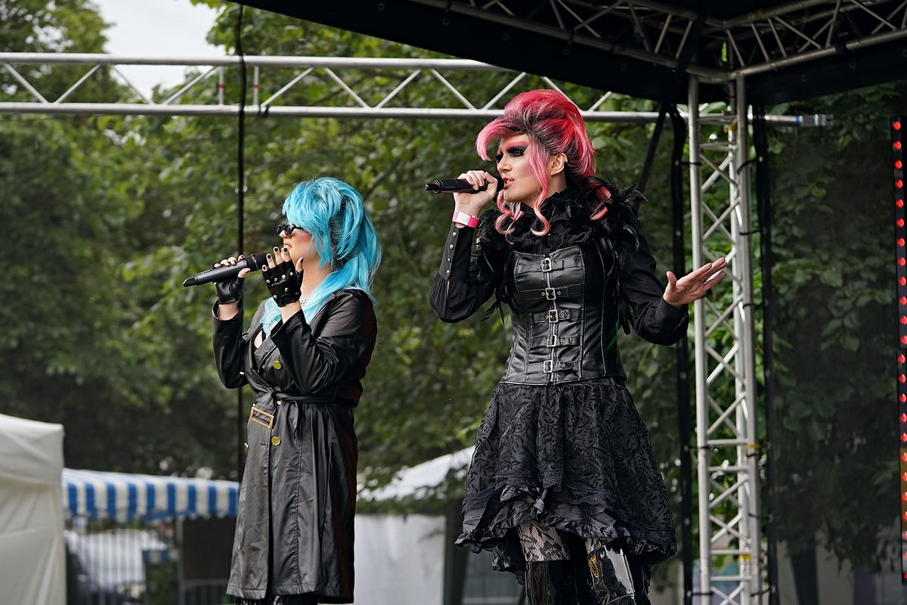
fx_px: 2267
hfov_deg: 22.6
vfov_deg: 15.2
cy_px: 302
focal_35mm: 90
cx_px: 454
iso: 250
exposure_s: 1/500
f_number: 4
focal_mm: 90
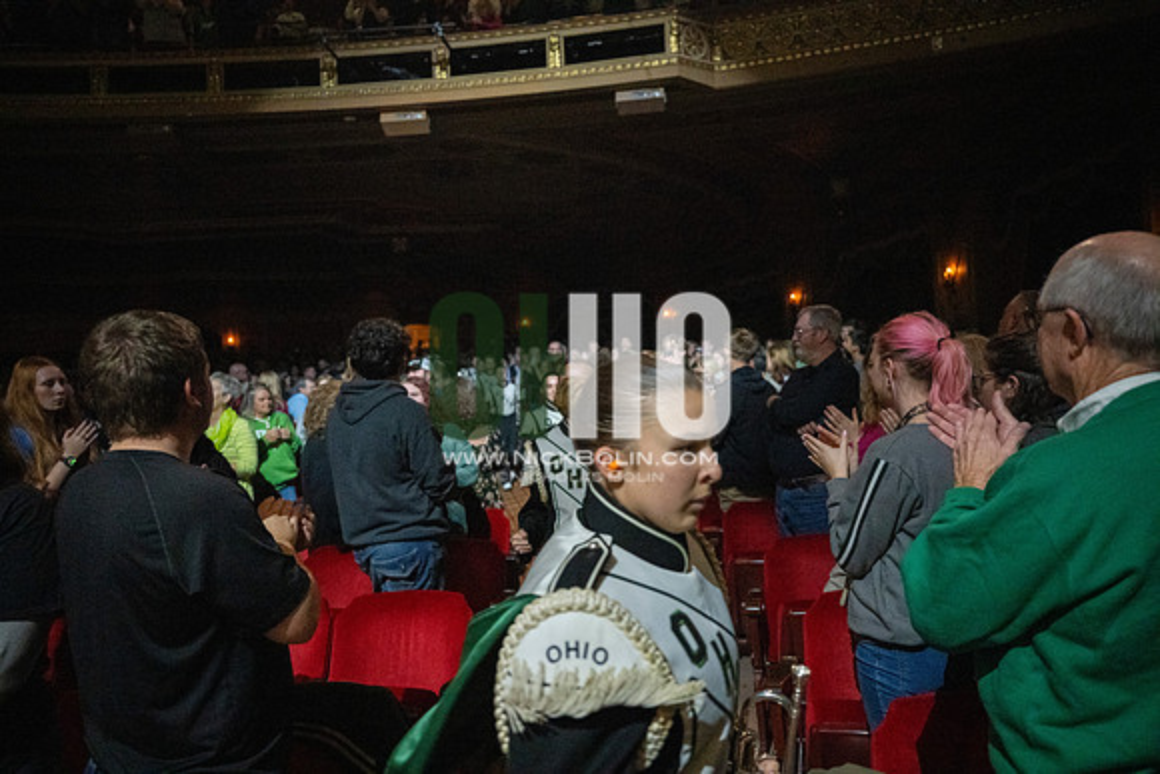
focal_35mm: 25
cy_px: 387
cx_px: 580
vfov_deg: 51.3
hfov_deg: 71.5
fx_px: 806
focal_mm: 25
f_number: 2.8
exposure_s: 1/500
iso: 12800
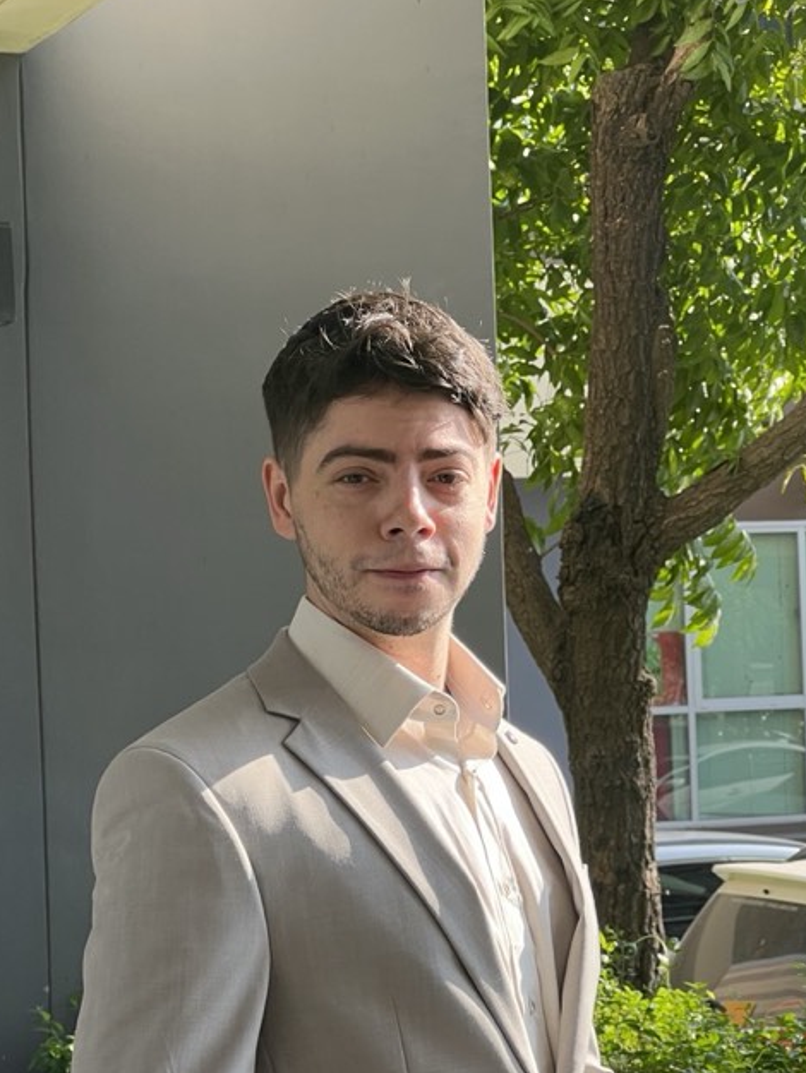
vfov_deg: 16.0
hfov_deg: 12.1
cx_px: 439
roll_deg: +3.5
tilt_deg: +1.4
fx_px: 3816
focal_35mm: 123
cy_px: 646
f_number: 2.8
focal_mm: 9
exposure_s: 1/138
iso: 32
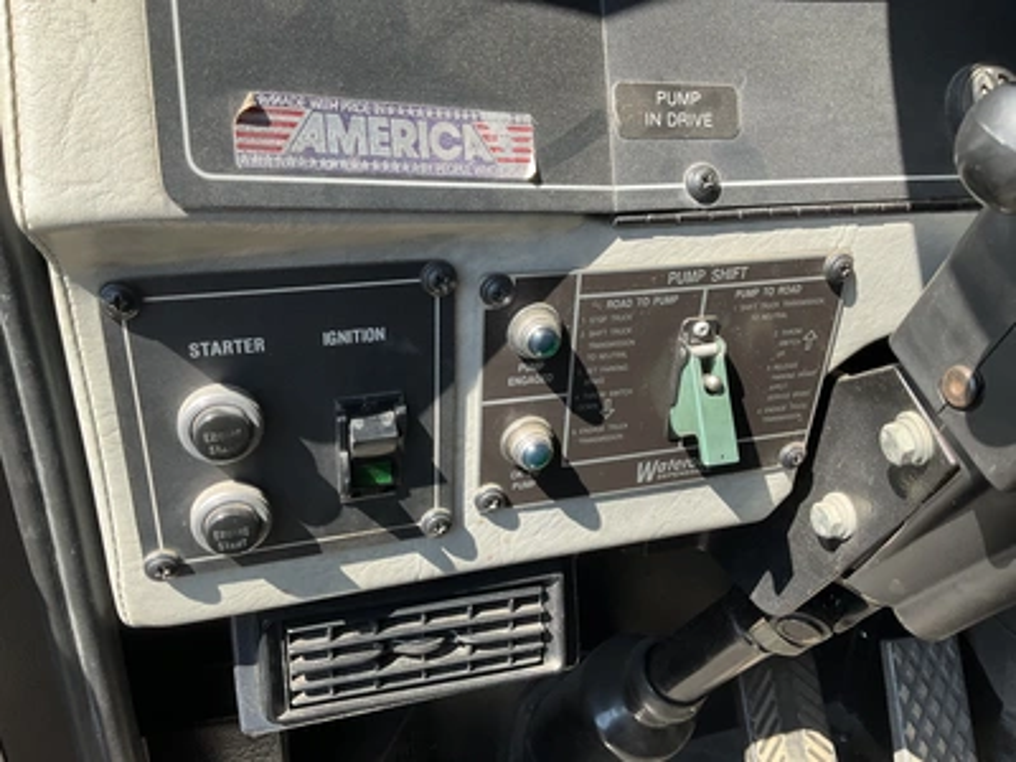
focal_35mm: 29
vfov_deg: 48.2
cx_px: 508
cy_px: 381
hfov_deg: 61.7
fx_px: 851
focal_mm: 3
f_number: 1.8
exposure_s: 1/253
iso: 25
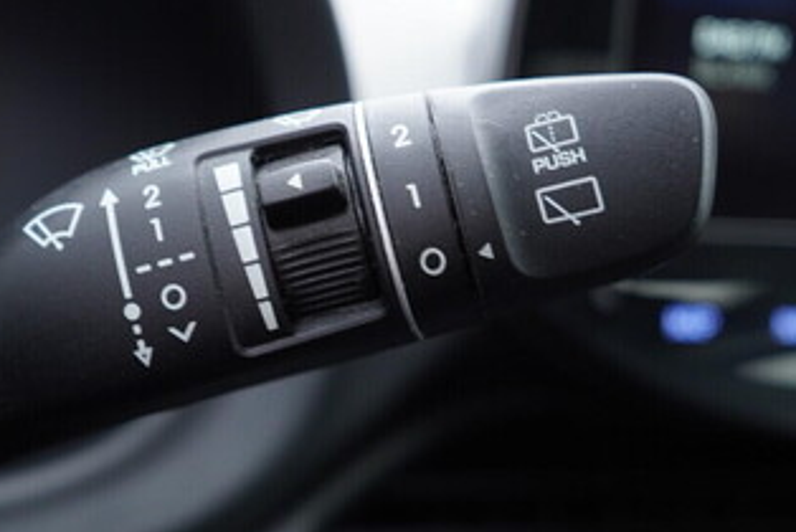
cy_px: 318
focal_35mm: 63
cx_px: 251
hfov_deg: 31.6
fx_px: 1394
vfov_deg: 21.6
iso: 320
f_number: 2.8
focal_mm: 24
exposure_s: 1/40
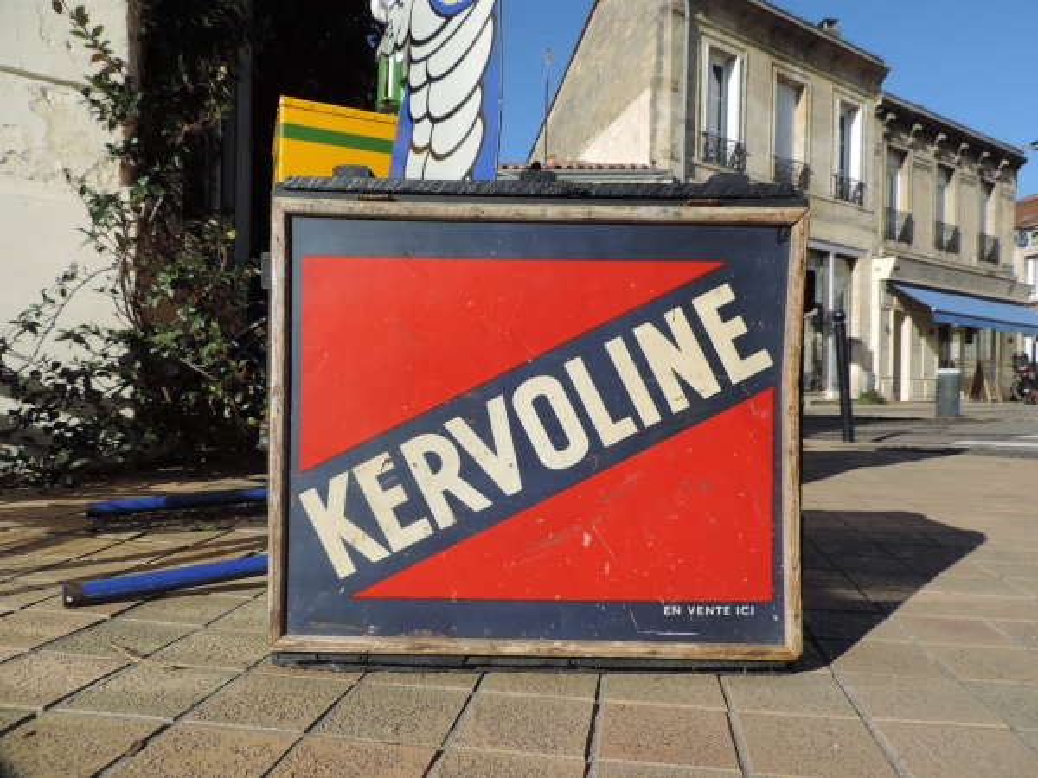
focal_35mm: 24
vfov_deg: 56.8
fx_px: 720
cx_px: 519
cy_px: 389
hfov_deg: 71.6
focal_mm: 4.3
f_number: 3
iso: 80
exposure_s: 1/1250
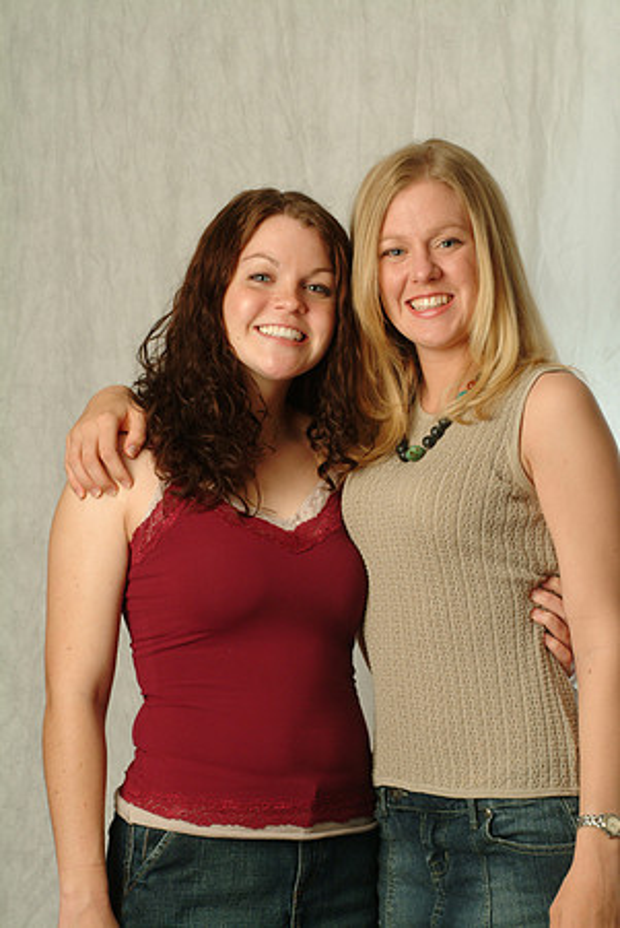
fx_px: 3054
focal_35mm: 118
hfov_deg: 11.6
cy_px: 464
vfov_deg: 17.3
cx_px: 310
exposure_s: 1/125
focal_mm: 79
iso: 400
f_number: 13
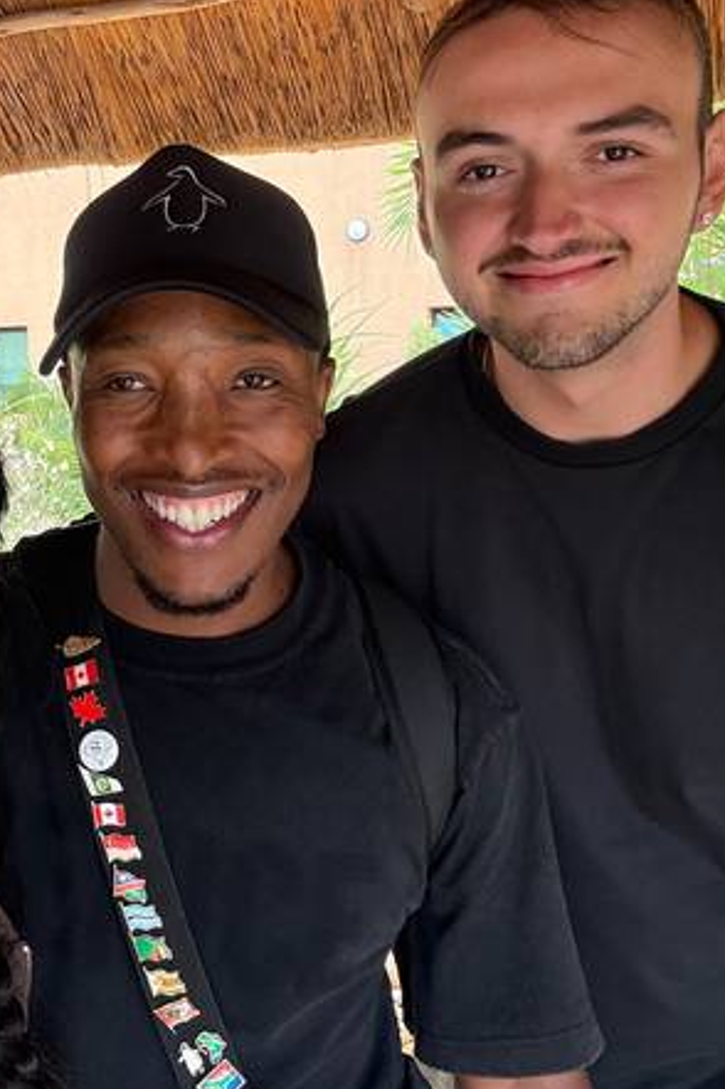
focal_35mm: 39
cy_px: 485
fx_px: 1180
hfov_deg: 33.2
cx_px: 145
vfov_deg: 49.5
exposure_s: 1/104
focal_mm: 2.69
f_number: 1.9
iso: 80
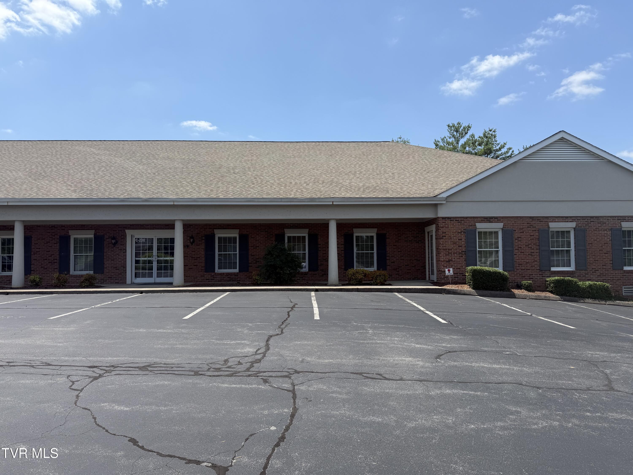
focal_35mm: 24
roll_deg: +1.0
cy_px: 238
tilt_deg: +2.1
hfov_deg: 71.6
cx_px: 316
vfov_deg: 56.8
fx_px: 439
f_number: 1.78
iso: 80
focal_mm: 6.76
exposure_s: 1/4167
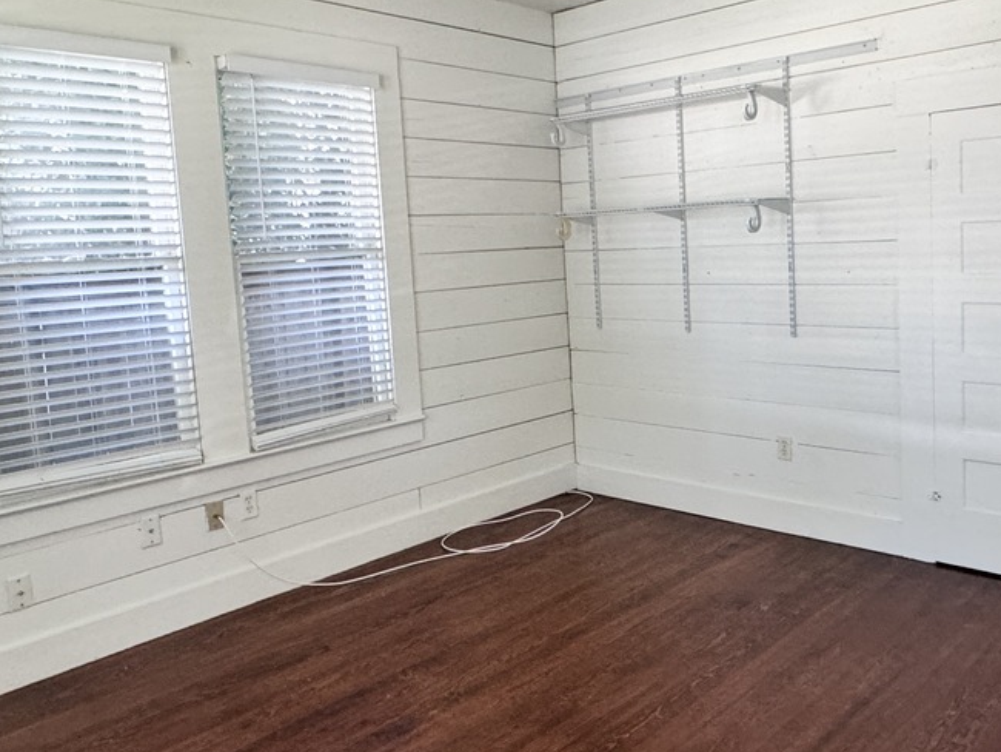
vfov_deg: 45.3
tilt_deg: -5.1
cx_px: 604
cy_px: 322
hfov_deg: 57.8
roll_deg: +3.7
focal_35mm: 31
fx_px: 897
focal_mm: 2.22
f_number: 2.2
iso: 320
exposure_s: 1/99
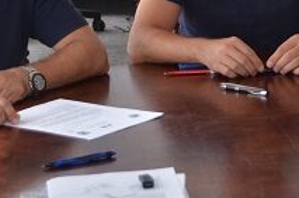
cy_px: -36
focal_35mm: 169
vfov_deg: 8.0
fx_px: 1400
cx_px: 248
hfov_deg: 12.1
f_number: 4.5
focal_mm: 40
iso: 800
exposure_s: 1/60
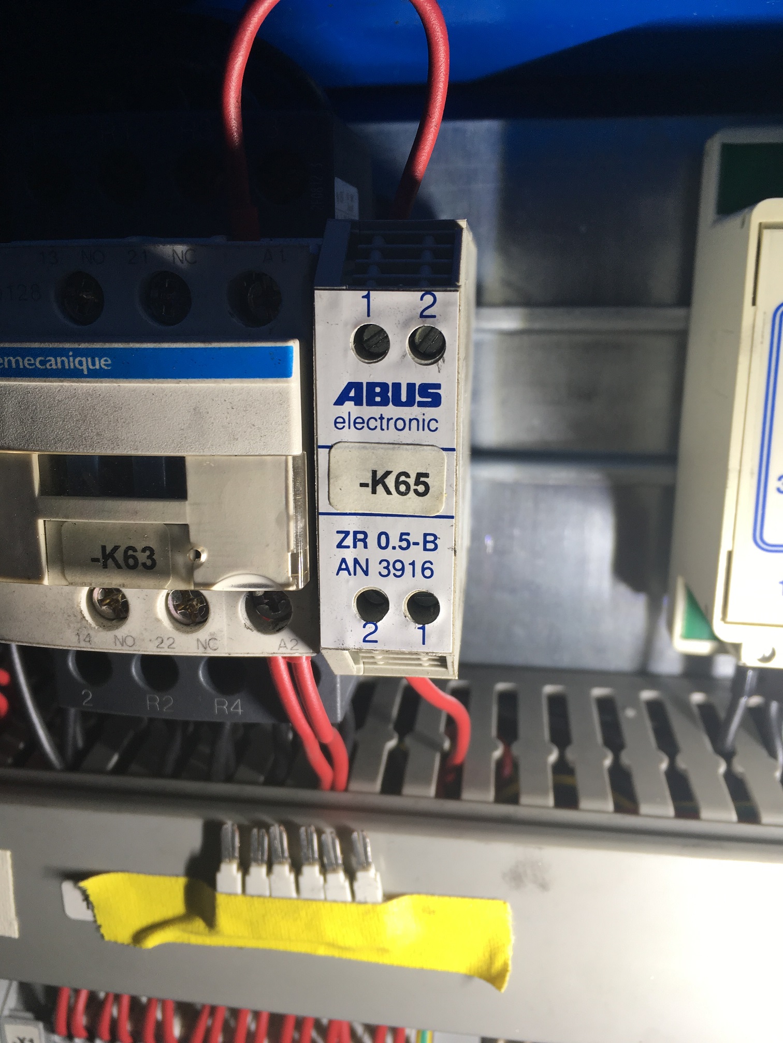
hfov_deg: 48.2
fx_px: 875
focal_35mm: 29
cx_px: 392
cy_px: 522
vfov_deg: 61.7
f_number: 2.2
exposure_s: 1/100
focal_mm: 4.15
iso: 25
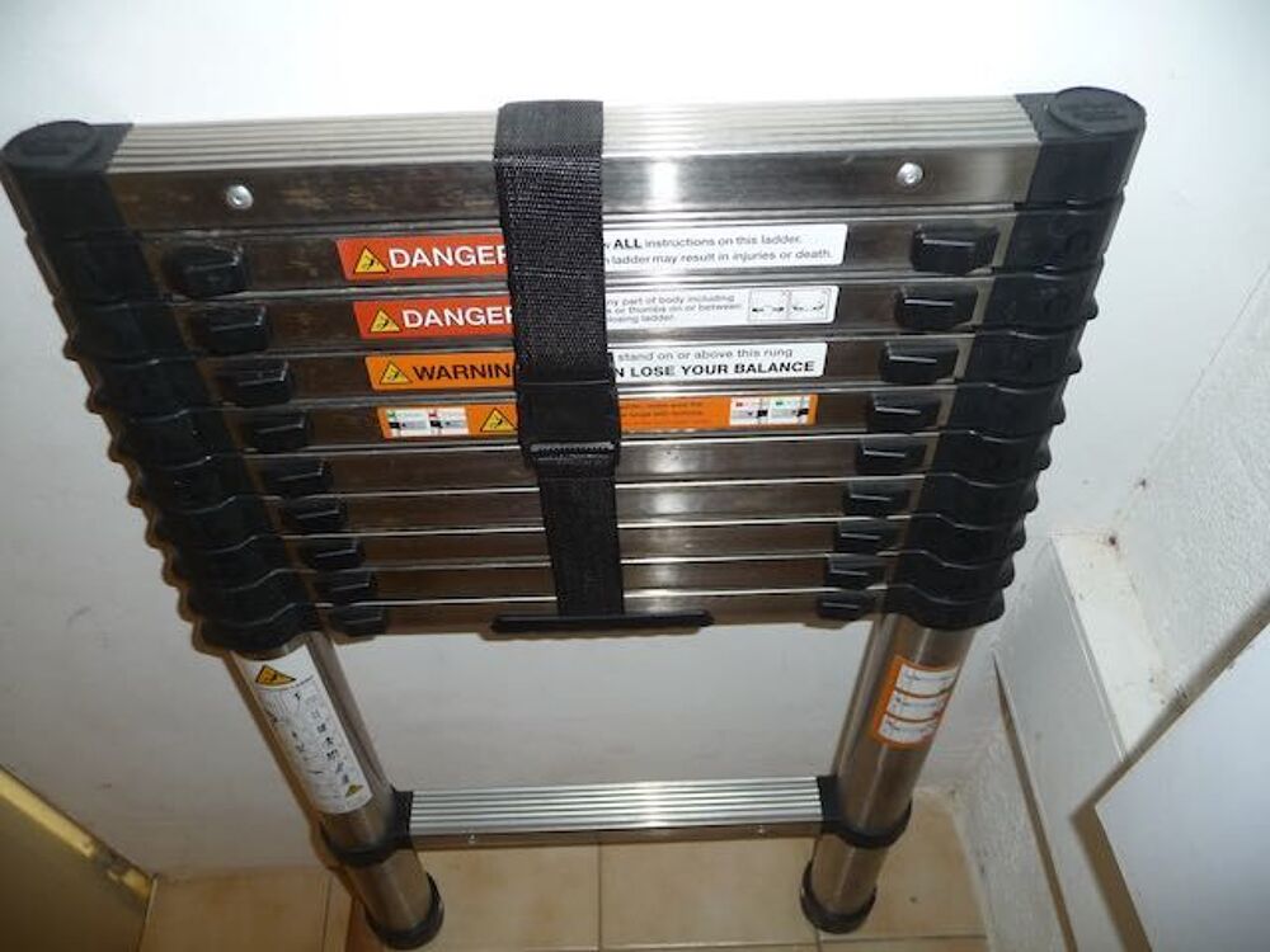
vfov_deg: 49.7
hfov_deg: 63.4
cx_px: 635
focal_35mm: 28
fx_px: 1027
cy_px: 476
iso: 100
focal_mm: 4.7
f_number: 3.3
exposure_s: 1/30
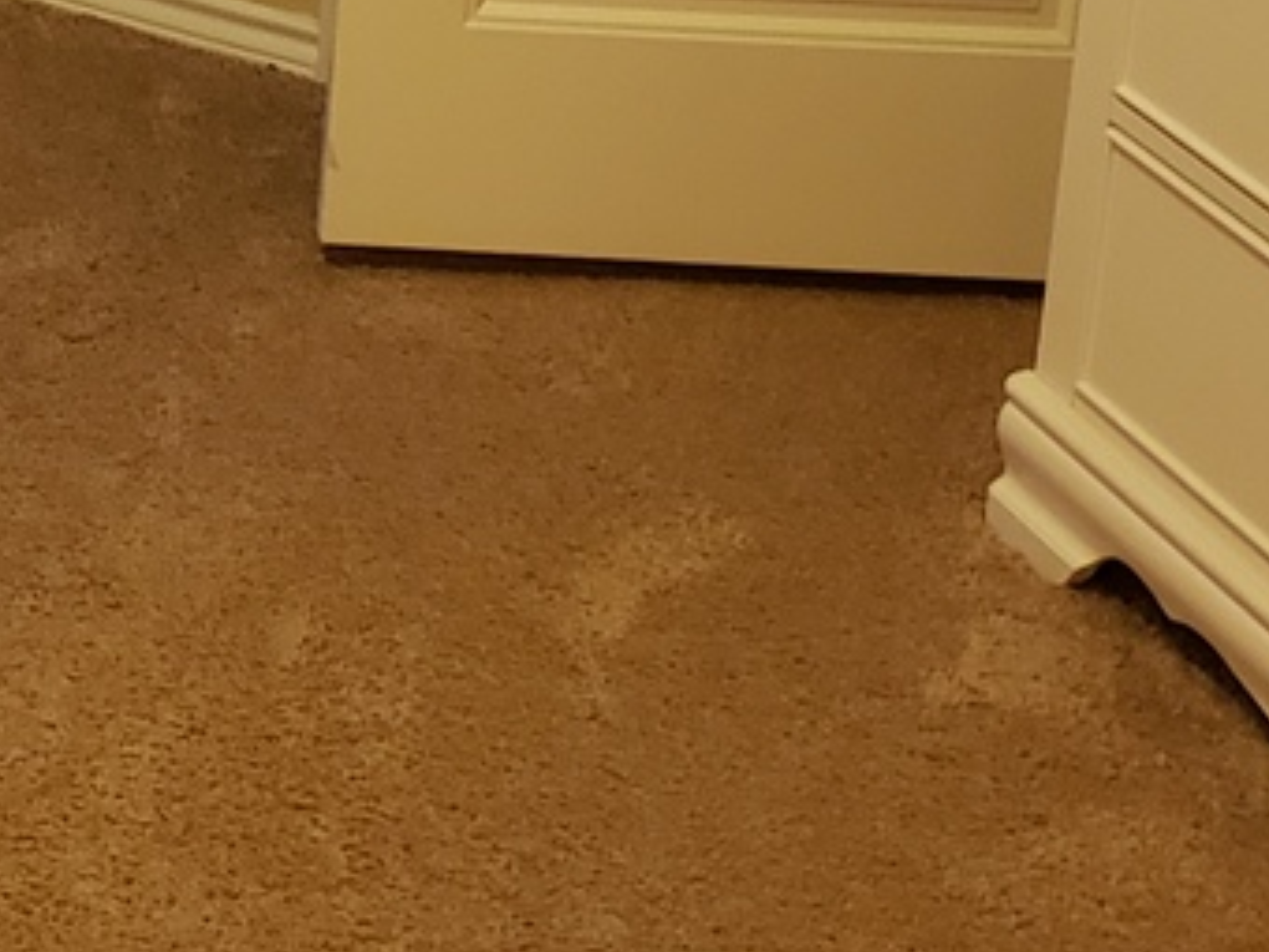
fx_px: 4033
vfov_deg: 12.5
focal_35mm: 110
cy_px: -672
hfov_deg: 16.4
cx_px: -612
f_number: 1.5
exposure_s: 1/30
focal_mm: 4.3
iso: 250
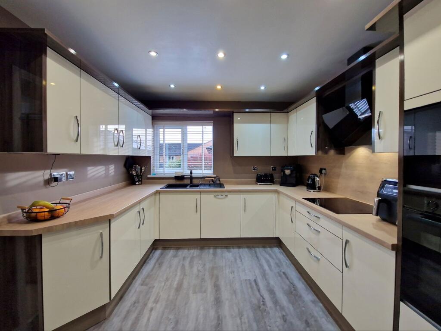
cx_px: 220
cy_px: 166
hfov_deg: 106.2
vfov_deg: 89.9
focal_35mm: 13
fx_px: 166
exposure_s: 1/50
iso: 100
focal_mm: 2.2
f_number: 2.2
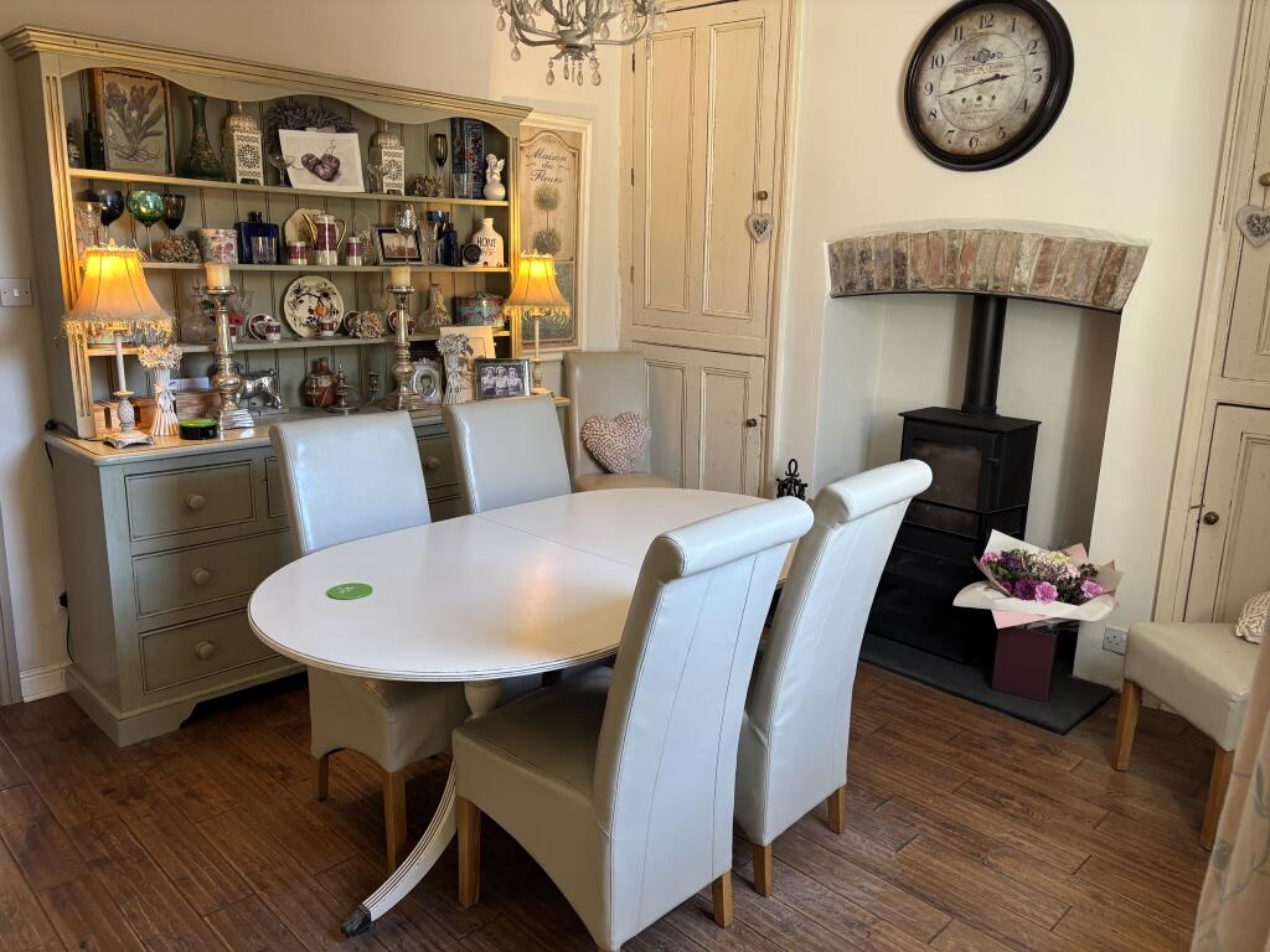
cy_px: 476
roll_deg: -1.9
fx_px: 954
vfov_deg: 53.1
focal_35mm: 26
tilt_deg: -12.7
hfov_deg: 67.3
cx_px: 635
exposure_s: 1/81
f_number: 1.6
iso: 125
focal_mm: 5.96
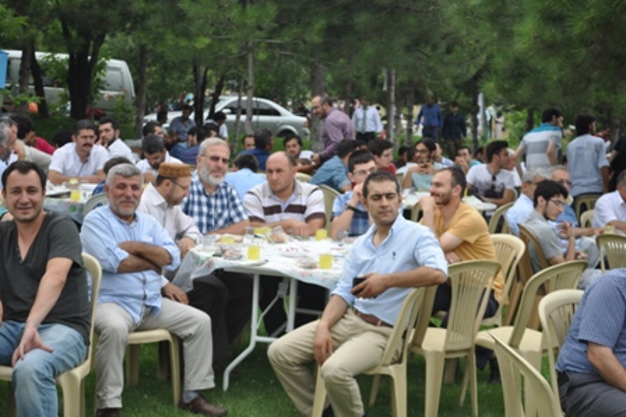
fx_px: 1173
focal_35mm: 68
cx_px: 313
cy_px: 208
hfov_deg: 29.9
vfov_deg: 20.1
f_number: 7.1
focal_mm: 45
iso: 200
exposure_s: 1/200
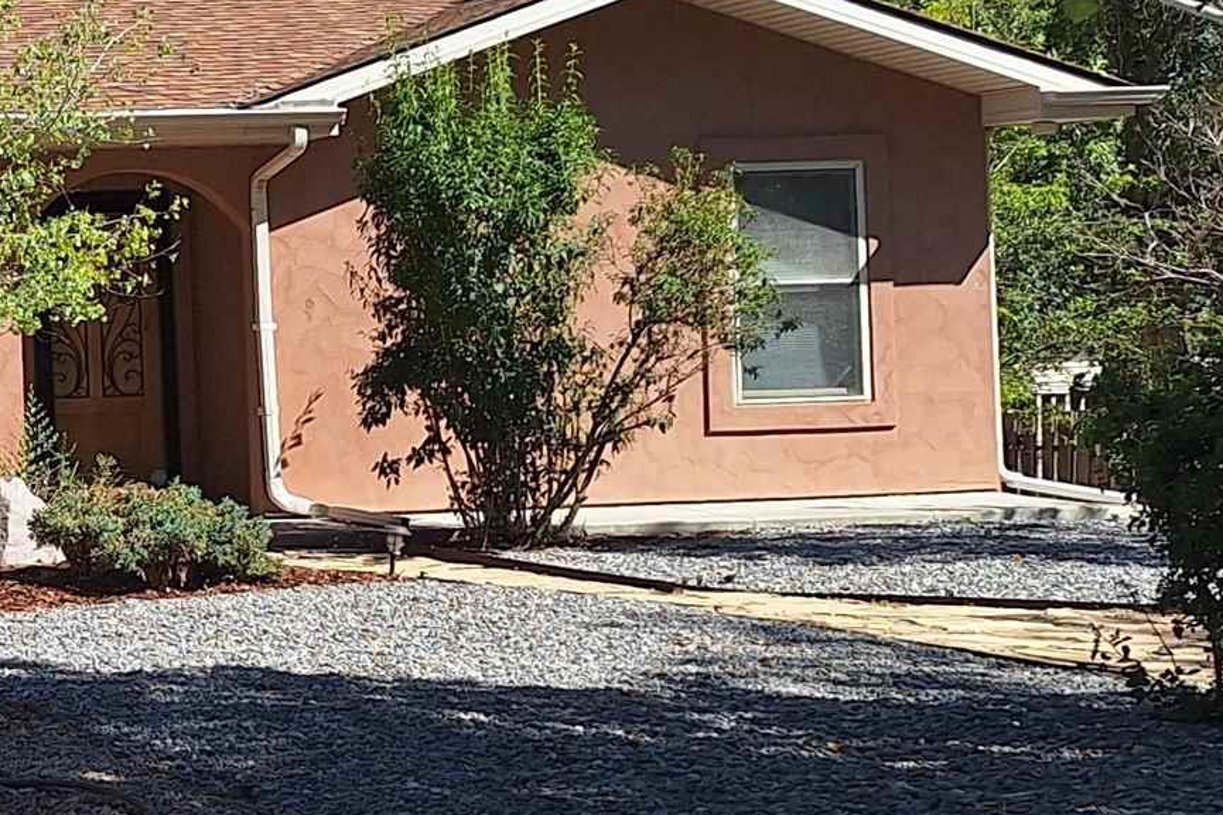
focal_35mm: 85
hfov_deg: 20.0
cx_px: -713
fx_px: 2886
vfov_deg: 16.1
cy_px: 349
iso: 40
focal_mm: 5.54
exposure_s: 1/2024
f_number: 1.8
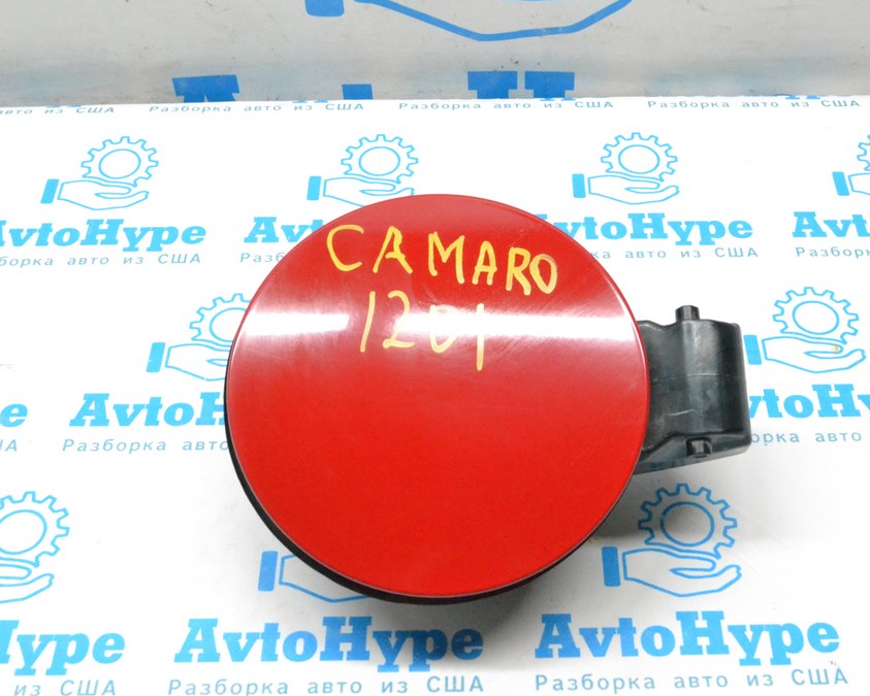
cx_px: 512
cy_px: 346
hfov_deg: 37.5
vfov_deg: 30.5
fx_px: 1277
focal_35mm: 50
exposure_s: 1/125
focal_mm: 29
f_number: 11
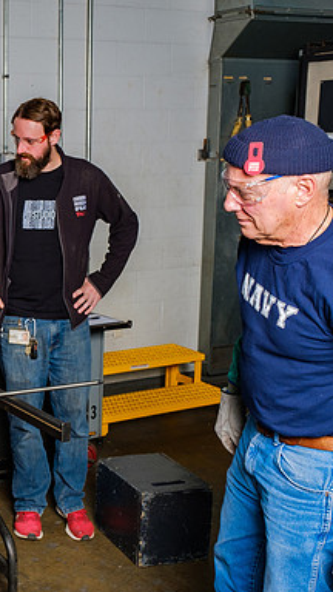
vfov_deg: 37.8
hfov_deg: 20.0
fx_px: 863
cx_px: -103
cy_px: 297
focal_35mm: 55
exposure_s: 1/125
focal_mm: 22.7
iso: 200
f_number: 5.6
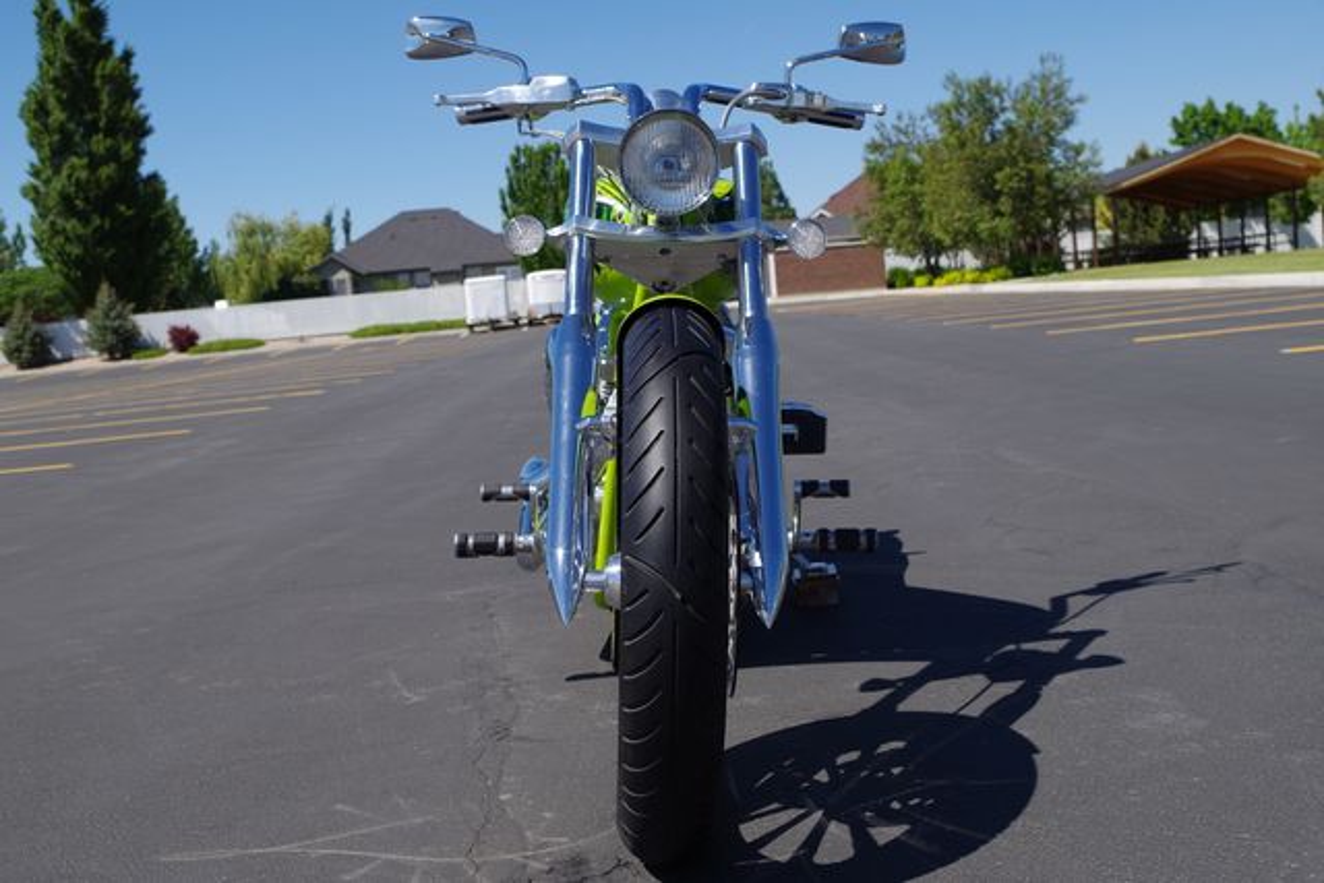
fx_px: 1545
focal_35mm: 42
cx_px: 662
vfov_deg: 31.9
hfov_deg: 46.4
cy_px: 442
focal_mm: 28.13
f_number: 7.1
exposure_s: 1/320
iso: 100
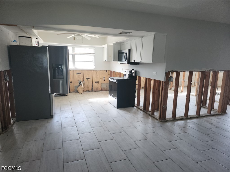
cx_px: 115
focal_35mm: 23
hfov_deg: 73.9
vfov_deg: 58.9
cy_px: 86
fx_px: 153
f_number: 1.8
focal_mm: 6.4
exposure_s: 1/60
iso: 100
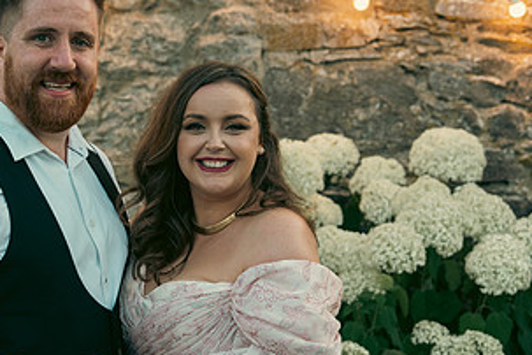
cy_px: 182
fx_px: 960
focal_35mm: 65
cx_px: 155
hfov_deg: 30.6
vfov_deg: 20.9
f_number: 3.2
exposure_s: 1/160
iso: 250
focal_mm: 34
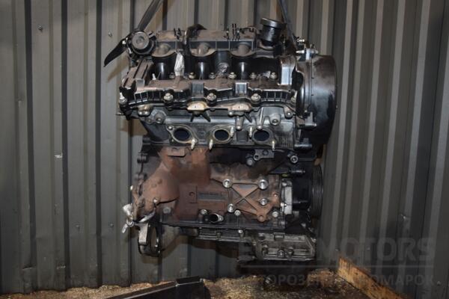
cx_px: 224
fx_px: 393
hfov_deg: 59.5
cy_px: 150
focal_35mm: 32
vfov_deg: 41.7
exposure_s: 1/60
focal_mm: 21
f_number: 5
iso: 800
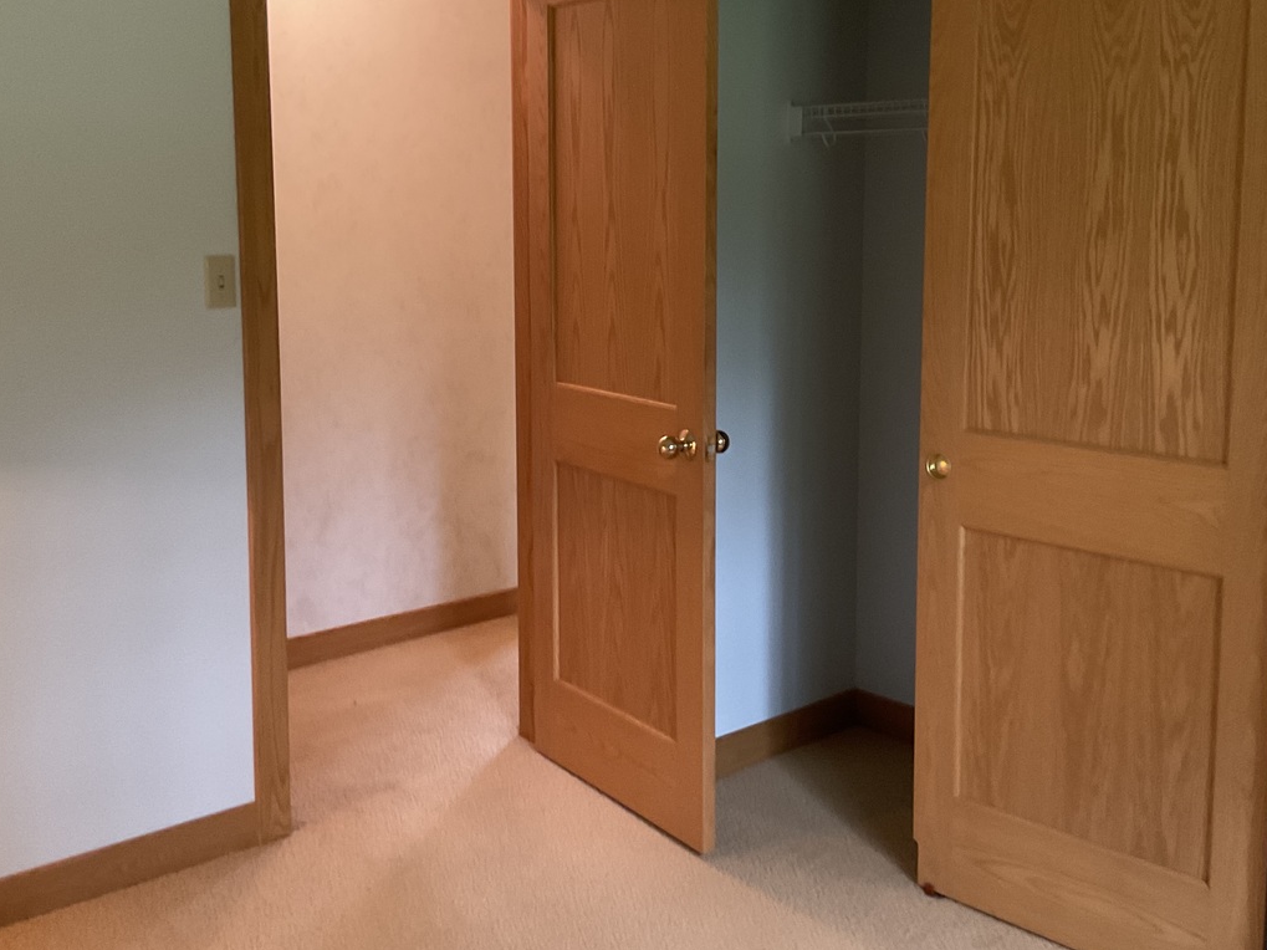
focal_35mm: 41
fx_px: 1500
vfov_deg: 35.0
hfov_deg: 45.8
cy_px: 364
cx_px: 643
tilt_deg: -4.4
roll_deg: -0.2
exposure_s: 1/33
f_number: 1.8
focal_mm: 3
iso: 200
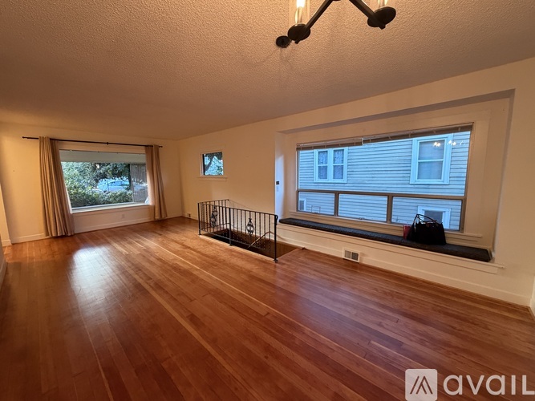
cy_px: 200
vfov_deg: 85.7
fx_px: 216
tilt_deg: -7.8
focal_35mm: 14
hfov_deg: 102.1
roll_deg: +0.6
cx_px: 268
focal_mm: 2.22
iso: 400
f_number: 2.2
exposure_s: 1/60
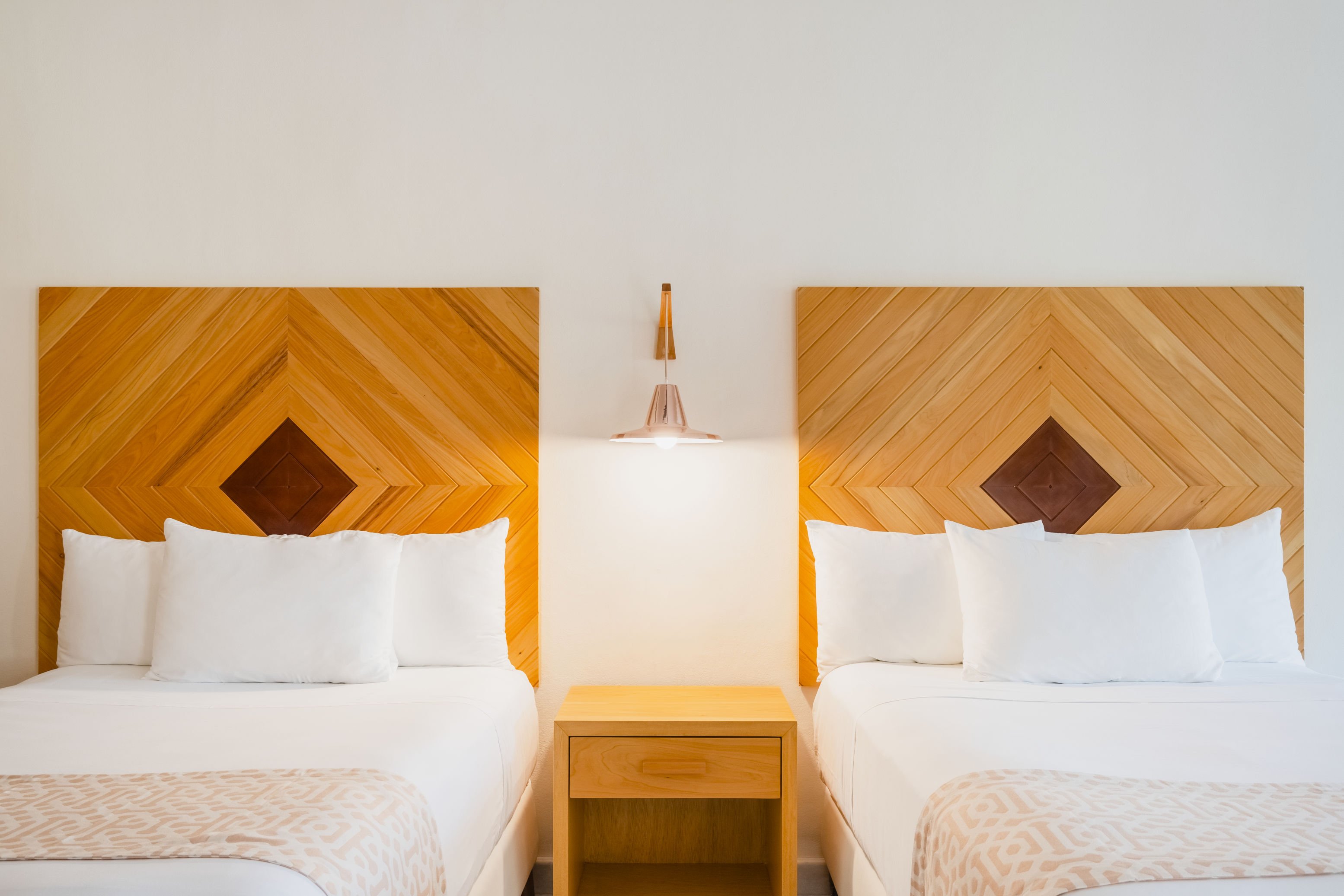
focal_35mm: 29
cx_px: 672
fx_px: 1083
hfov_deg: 63.7
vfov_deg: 45.0
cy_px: 448
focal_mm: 19.1
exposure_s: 1/200
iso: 500
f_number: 6.4
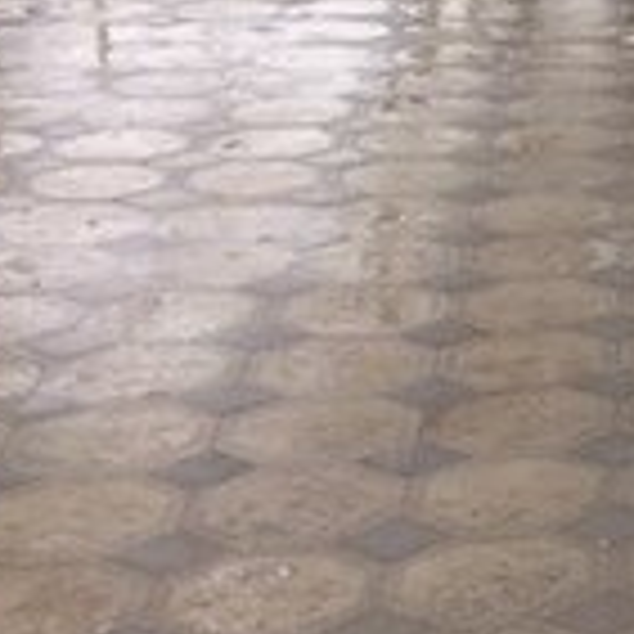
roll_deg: -2.3
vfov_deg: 14.5
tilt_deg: -15.5
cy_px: 209
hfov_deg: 12.5
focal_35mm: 120
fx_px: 2487
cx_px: 1344
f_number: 2.2
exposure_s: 1/100
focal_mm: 4.15
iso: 40
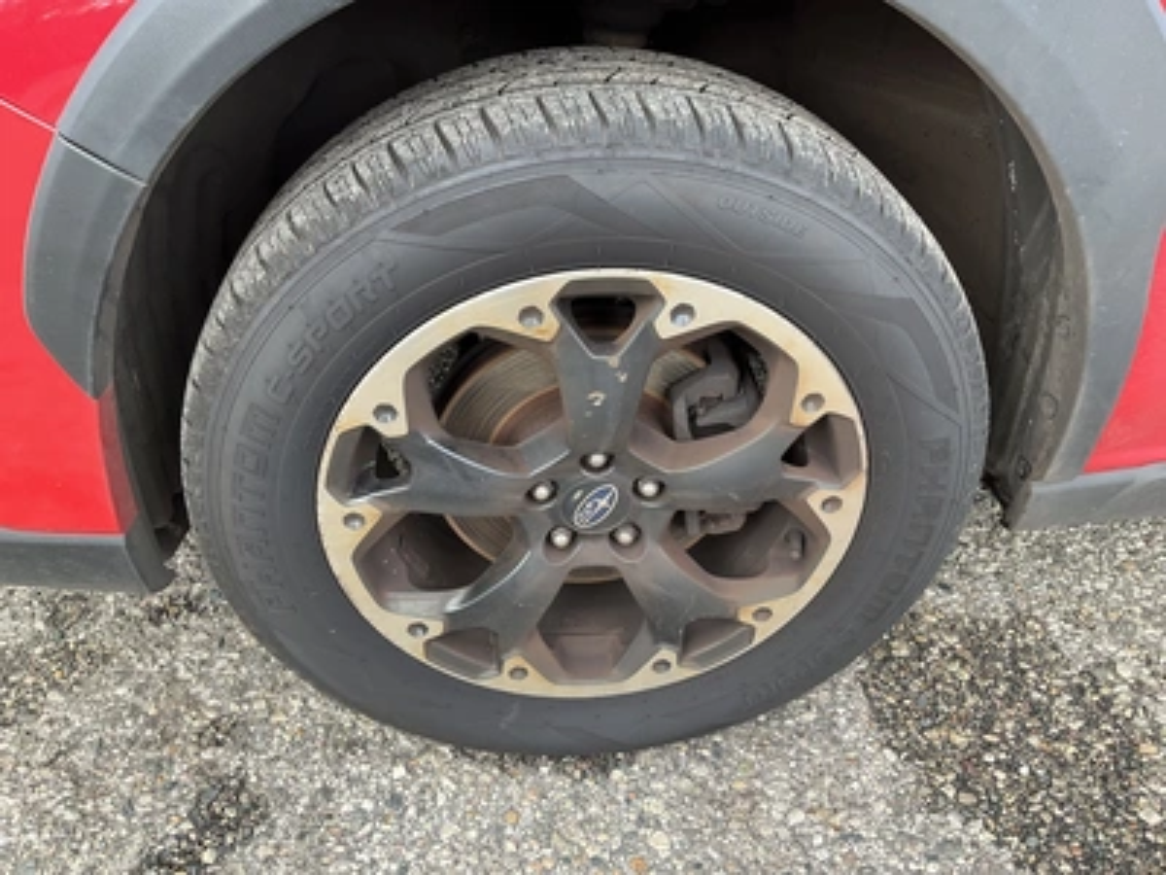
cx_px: 583
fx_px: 977
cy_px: 438
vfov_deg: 48.2
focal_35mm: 29
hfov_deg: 61.7
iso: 20
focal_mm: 3
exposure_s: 1/158
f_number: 1.8
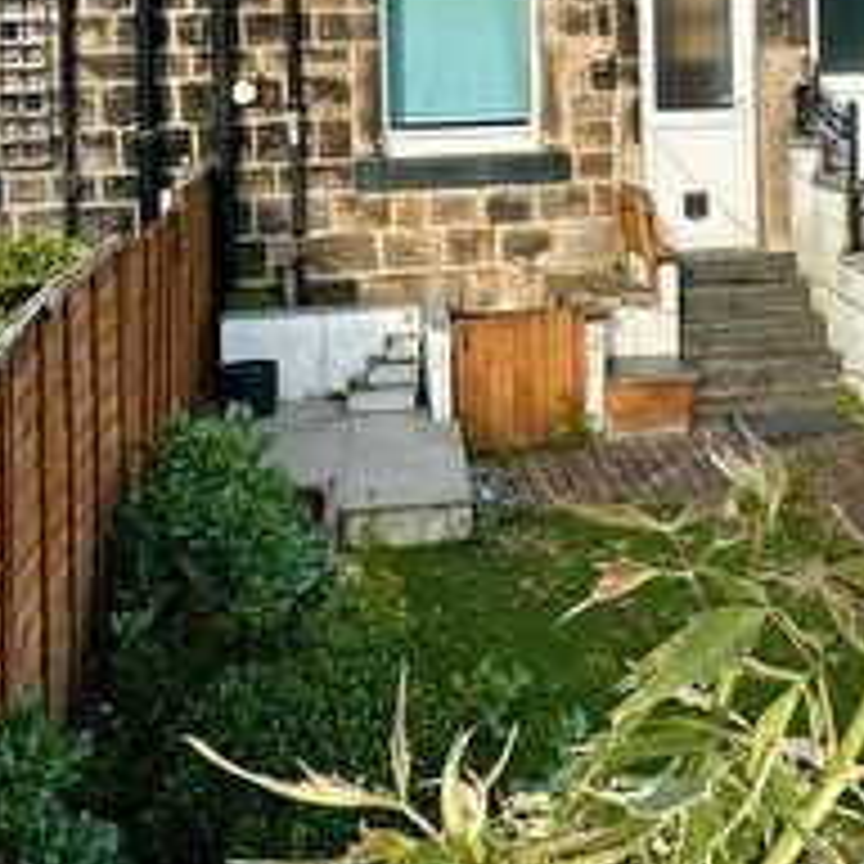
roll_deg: +3.3
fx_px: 1271
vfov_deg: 35.1
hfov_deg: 36.4
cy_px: 65
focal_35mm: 45
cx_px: 684
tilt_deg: +0.9
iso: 40
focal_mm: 2.22
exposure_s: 1/673
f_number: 2.2
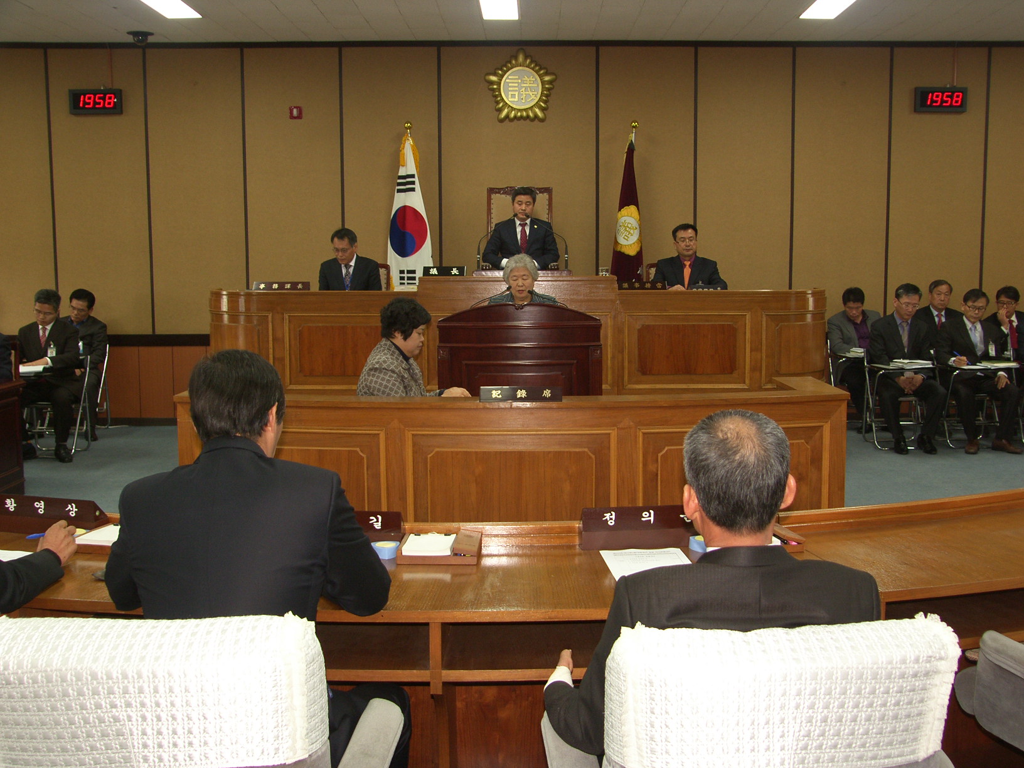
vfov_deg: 36.0
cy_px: 384
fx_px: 1183
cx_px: 512
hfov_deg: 46.8
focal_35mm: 40
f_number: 2.5
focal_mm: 10.3
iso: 100
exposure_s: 1/40
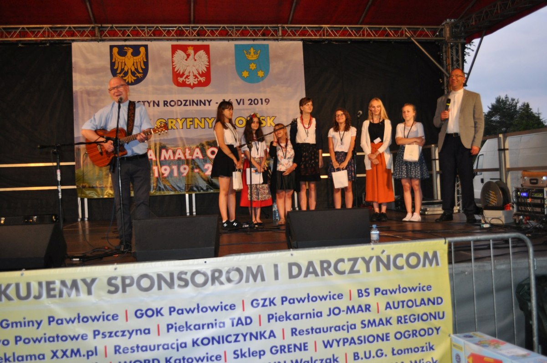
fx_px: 546
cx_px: 274
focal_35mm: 36
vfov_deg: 36.8
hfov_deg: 53.2
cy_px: 182
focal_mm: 24
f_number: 4
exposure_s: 1/60
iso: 800
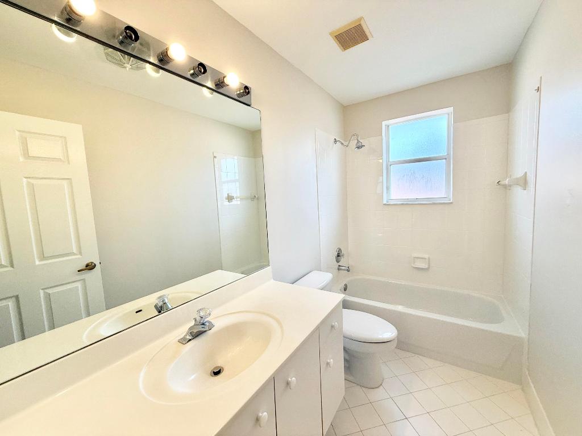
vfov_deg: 85.7
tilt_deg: -5.0
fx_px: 235
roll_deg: +2.7
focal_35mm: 14
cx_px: 291
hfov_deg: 102.1
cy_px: 218
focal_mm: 2.22
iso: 64
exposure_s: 1/189
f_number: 2.2
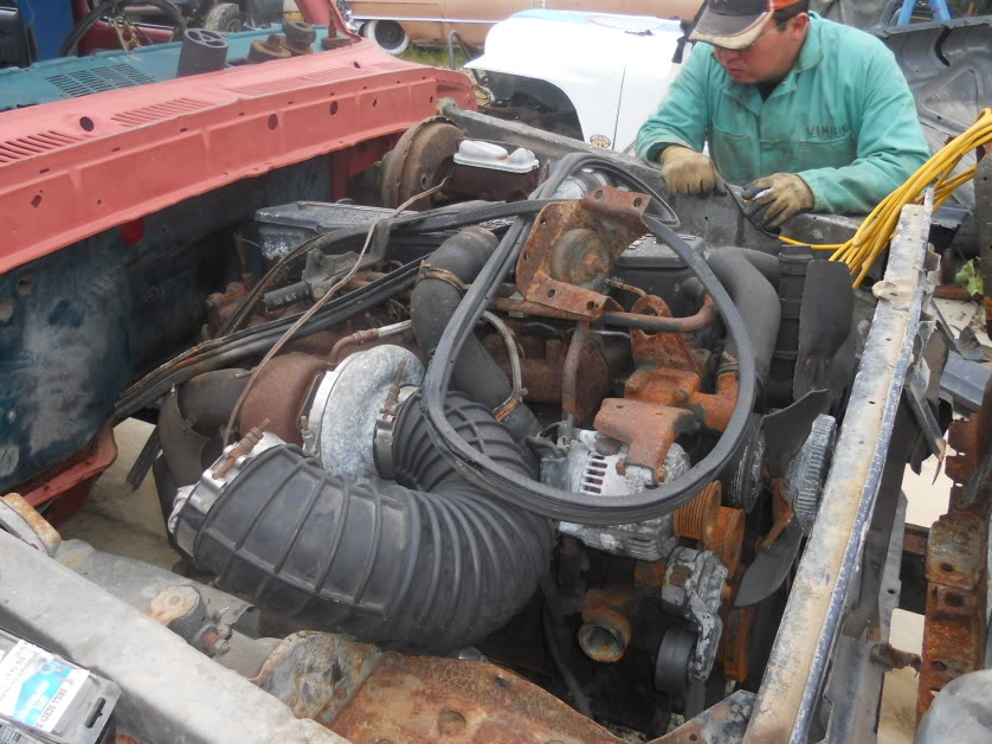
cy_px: 351
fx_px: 945
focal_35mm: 33
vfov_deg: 42.9
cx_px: 466
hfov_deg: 55.3
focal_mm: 4.9
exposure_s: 1/40
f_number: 3.2
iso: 80
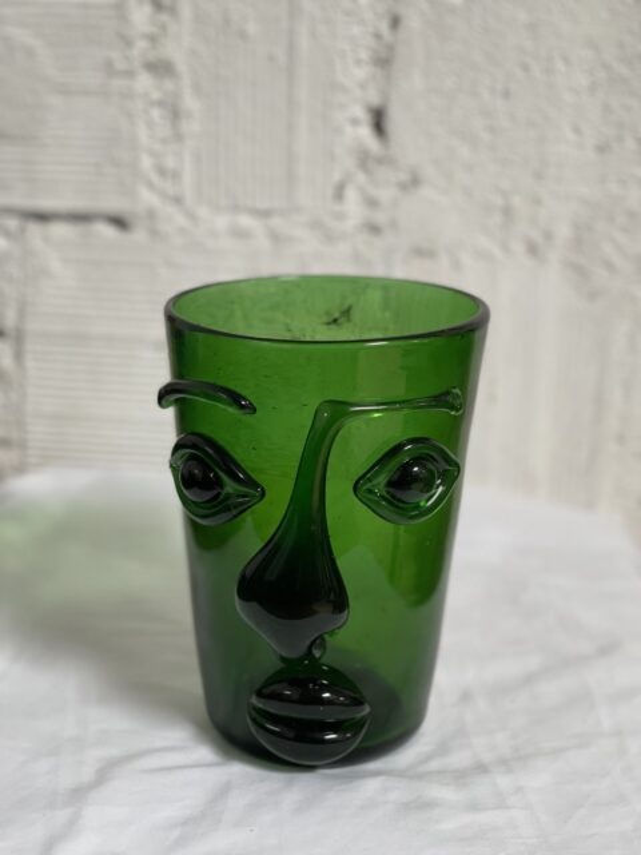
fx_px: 1580
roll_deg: -1.0
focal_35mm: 64
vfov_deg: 30.3
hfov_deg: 22.9
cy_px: 428
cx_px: 320
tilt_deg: -15.3
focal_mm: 7.5
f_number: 2.2
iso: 250
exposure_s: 1/101
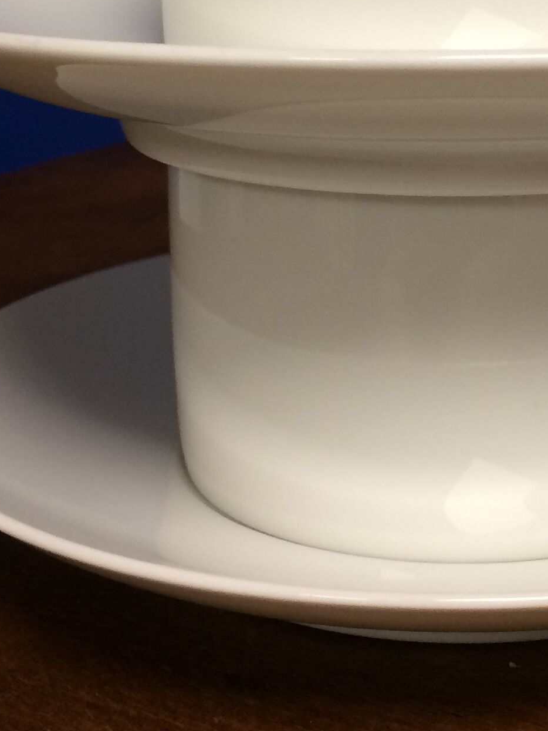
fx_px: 1604
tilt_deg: -10.6
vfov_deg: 24.9
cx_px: 465
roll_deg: +1.9
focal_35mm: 76
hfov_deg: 19.1
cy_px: 77
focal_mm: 4.15
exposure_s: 1/33
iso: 64
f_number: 2.2
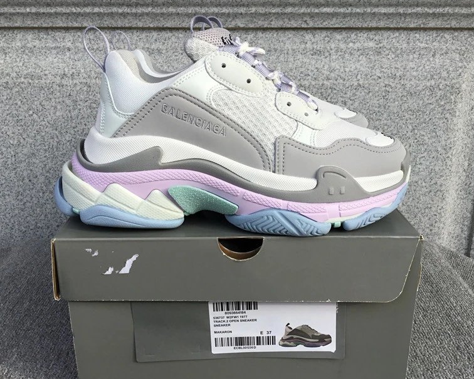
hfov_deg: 50.3
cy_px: 203
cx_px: 232
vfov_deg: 41.1
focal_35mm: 36
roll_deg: +0.1
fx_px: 505
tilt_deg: -18.7
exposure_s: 1/494
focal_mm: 3.3
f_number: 2.4
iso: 25
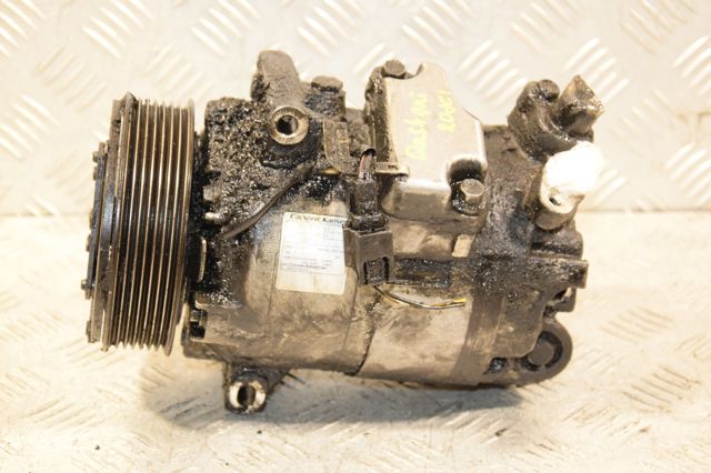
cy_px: 236
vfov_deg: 18.2
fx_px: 1480
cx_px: 356
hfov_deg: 27.0
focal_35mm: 75
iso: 1600
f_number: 5.6
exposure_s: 1/100
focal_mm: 50
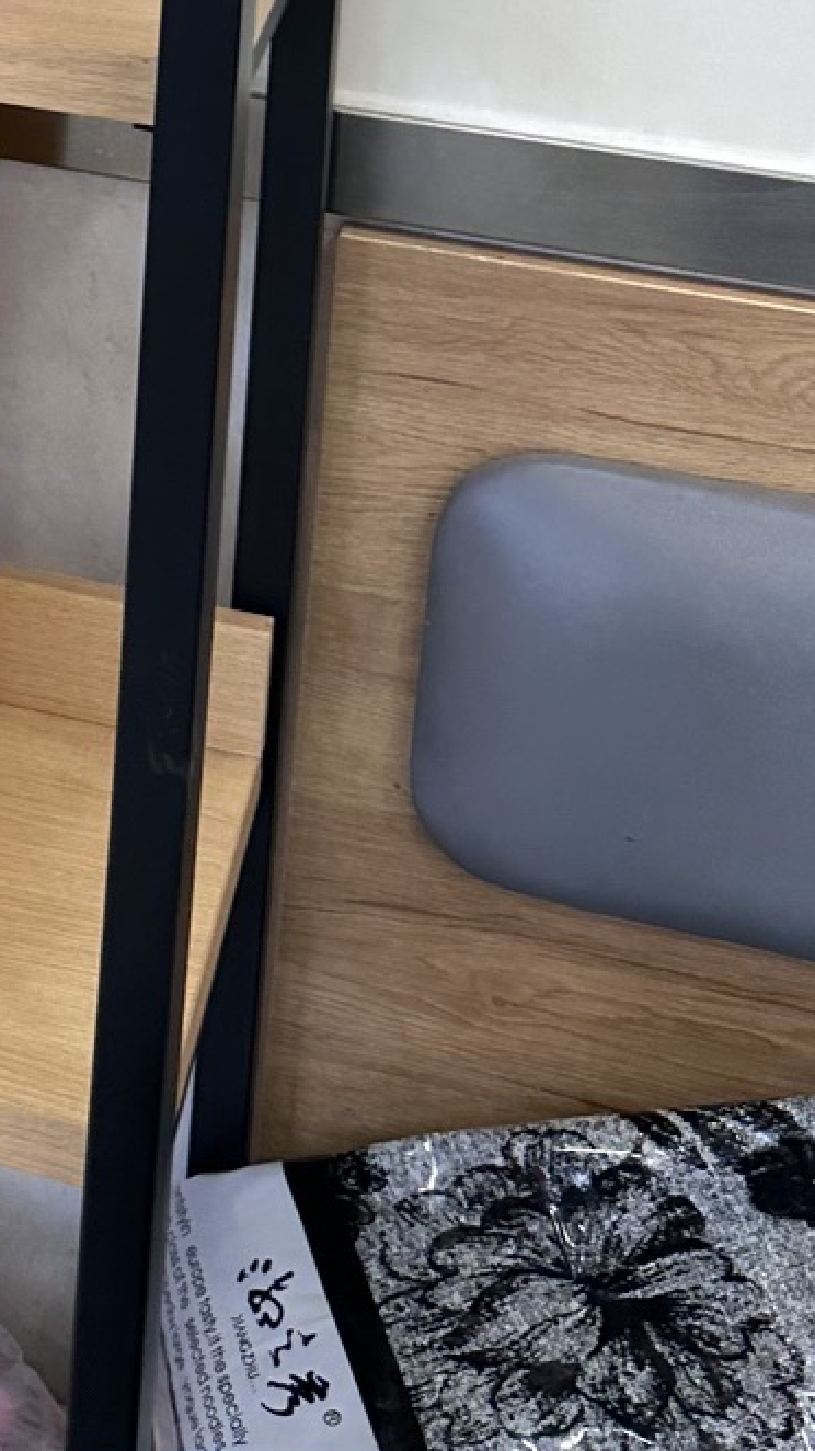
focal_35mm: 79
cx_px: -589
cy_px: -370
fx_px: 3037
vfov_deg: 24.0
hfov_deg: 13.8
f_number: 1.78
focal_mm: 6.86
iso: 64
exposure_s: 1/121
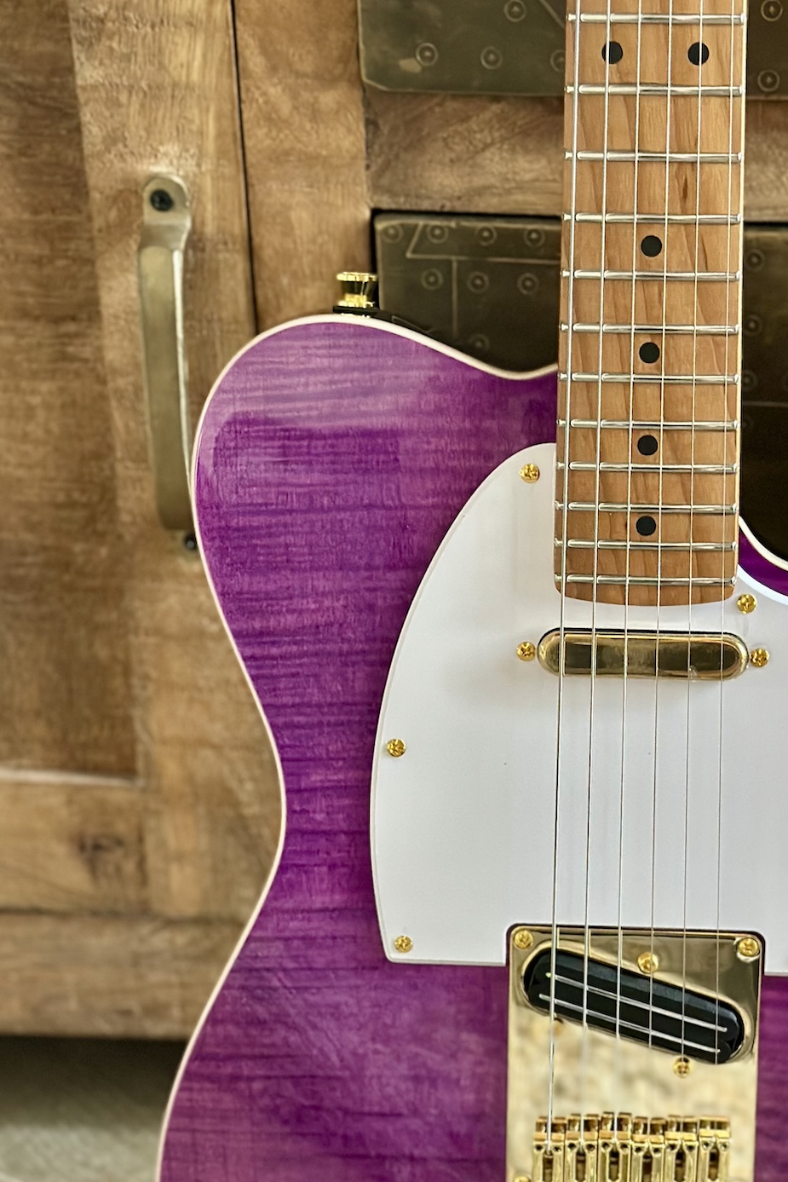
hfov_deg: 18.8
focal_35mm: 72
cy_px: 714
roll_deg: -1.6
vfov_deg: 28.0
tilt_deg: -27.4
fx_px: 2363
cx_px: 586
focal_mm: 6.86
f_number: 1.78
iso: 500
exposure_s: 1/40
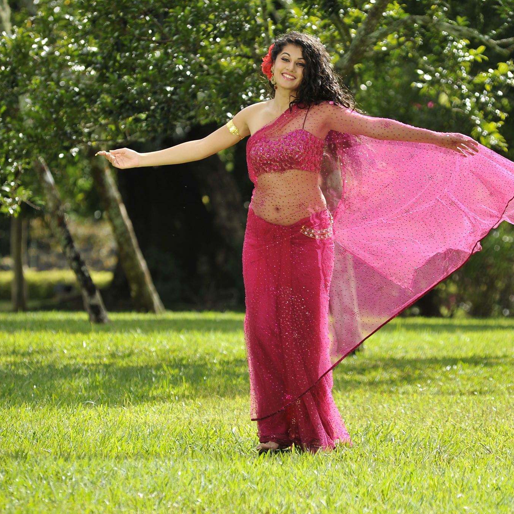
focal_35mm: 256
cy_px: 257
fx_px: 4301
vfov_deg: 6.8
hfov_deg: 6.8
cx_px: 328
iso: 200
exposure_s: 1/500
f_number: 5.6
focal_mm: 200
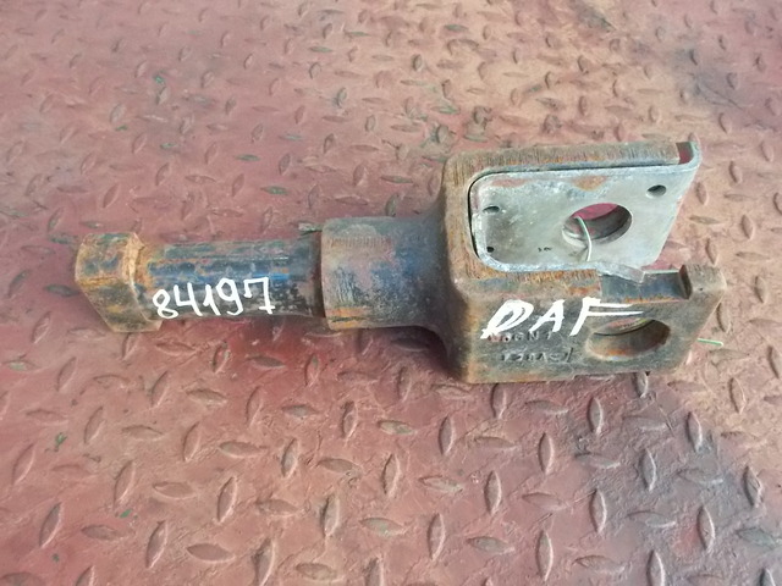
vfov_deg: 48.2
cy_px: 293
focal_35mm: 29
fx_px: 655
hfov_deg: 61.7
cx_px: 391
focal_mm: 4.1
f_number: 3.3
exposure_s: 1/125
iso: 800
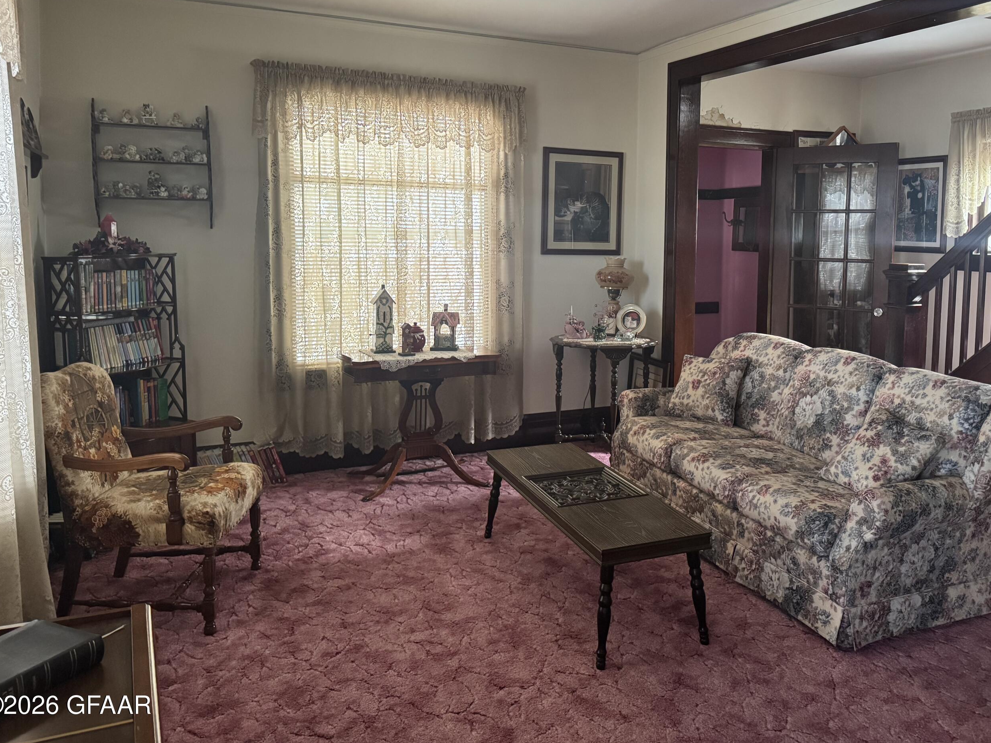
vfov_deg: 47.9
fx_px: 830
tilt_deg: -4.4
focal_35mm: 29
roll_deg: -1.0
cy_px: 297
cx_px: 581
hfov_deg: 61.3
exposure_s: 1/60
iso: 800
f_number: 1.78
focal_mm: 6.76
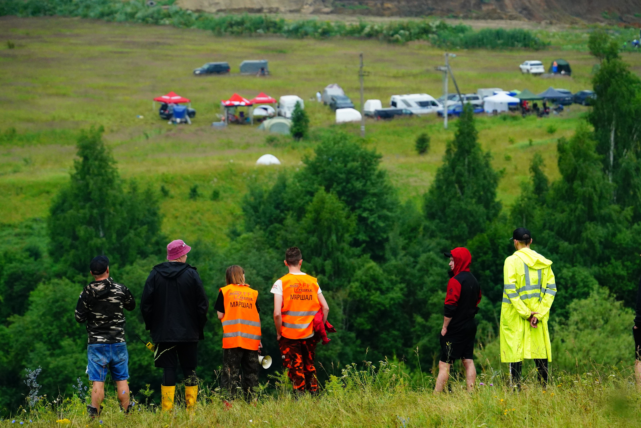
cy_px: 214
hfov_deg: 11.4
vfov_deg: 7.6
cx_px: 320
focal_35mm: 180
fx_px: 3205
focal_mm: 180
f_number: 5.6
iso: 5000
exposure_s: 1/6400
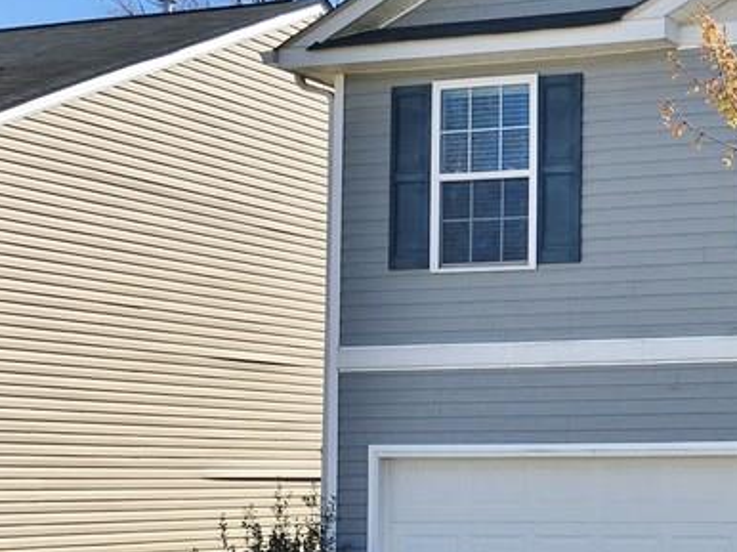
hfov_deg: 23.1
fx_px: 1638
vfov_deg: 19.0
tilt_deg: +3.5
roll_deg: -0.4
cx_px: 901
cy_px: 384
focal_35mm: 77
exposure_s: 1/1221
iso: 25
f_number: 2.2
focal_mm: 4.15
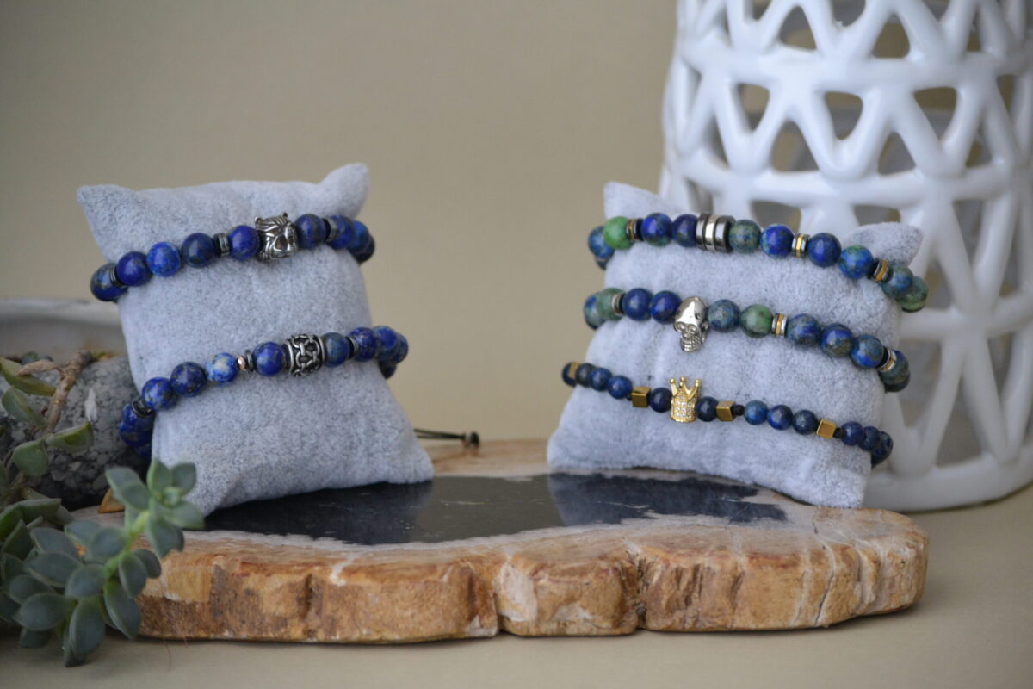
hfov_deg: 16.1
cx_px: 516
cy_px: 344
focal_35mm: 128
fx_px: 3658
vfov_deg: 10.8
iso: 1100
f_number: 4.2
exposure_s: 1/125
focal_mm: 85
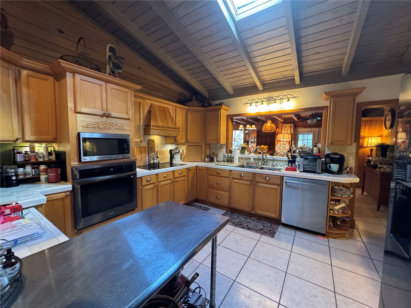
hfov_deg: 102.1
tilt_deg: -5.7
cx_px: 206
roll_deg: -0.3
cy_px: 154
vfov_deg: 85.7
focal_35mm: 14
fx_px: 166
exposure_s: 1/60
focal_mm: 2.22
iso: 640
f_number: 2.2
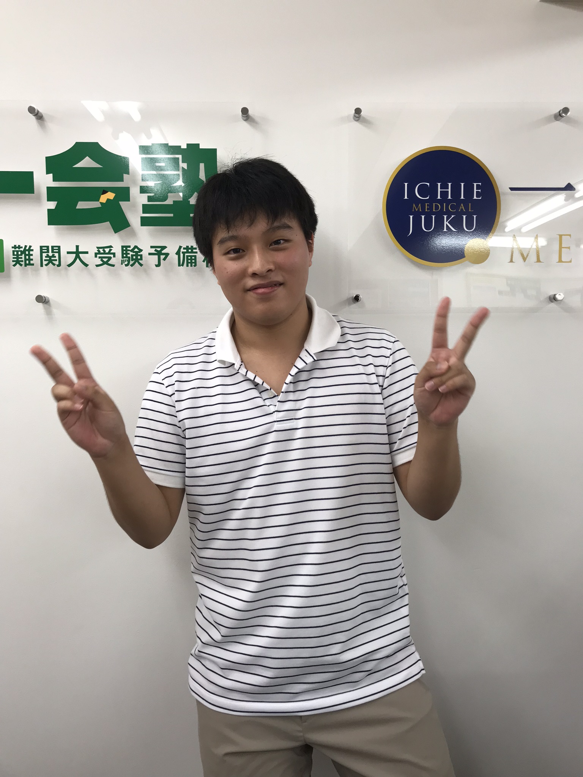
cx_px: 292
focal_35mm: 28
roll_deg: -0.2
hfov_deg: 49.7
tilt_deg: -5.0
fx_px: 629
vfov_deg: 63.4
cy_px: 388
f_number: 1.8
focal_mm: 3.99
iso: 40
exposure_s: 1/100
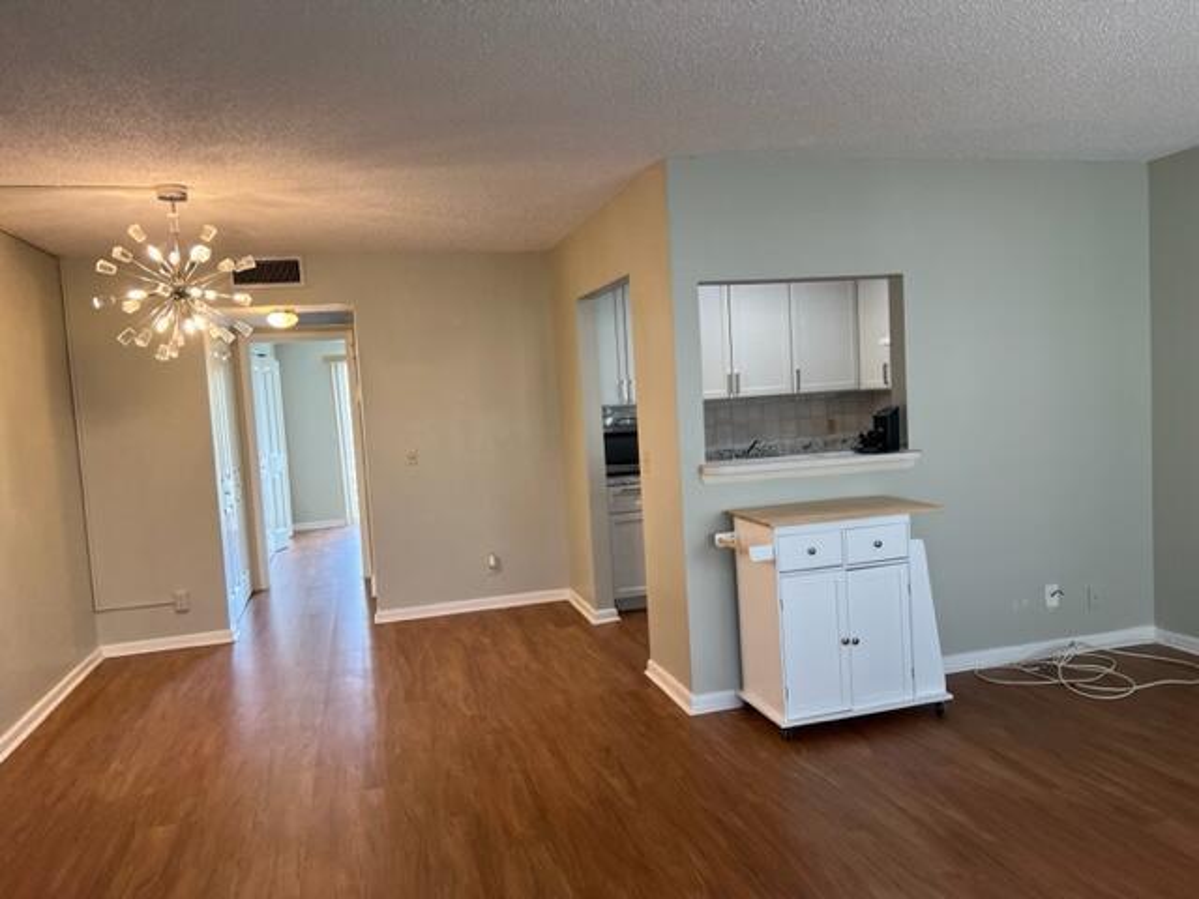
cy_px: 450
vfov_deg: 53.1
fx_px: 901
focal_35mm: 26
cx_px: 600
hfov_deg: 67.3
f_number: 1.5
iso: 80
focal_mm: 5.7
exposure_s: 1/60
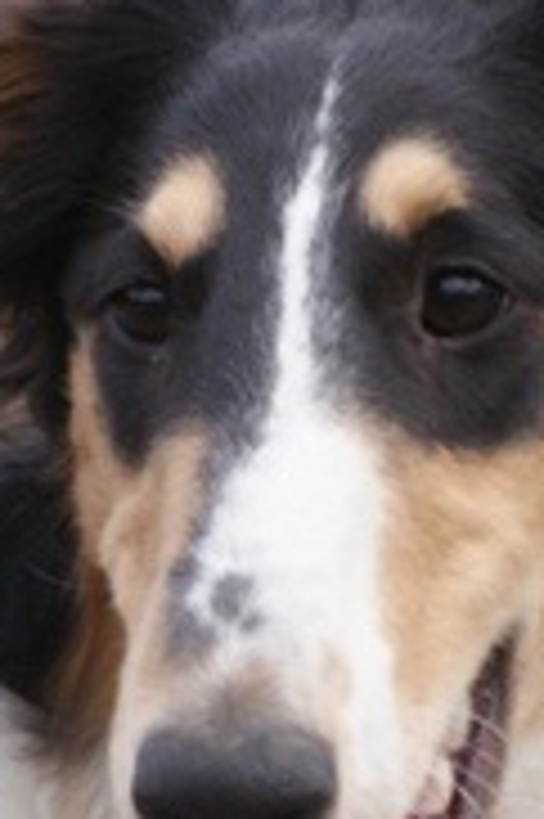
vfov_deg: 1.7
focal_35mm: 1190
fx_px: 27023
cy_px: 657
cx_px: 364
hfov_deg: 1.2
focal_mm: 300
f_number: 5.6
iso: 400
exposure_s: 1/400
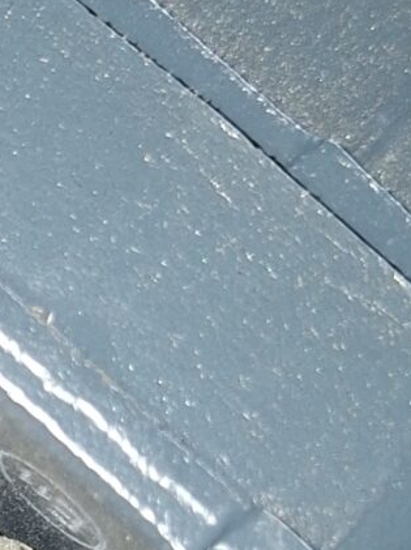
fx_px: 2220
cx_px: -385
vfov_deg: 13.7
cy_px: 640
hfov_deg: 9.9
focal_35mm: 140
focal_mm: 5.54
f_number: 1.8
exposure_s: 1/100
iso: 125
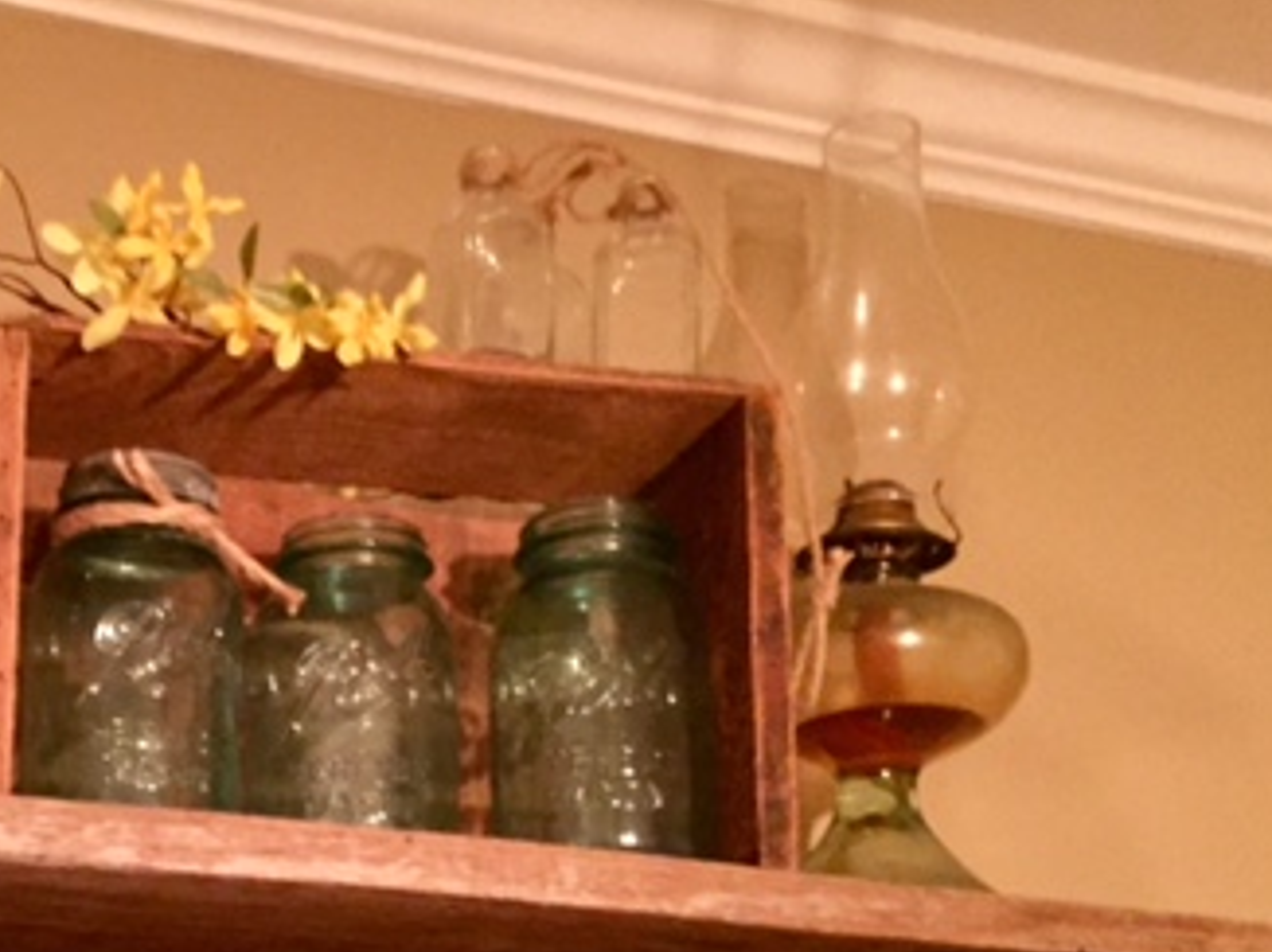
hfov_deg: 32.2
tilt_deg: +11.6
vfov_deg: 24.7
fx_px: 2093
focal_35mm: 57
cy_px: 909
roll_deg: -0.6
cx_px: 140
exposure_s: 1/15
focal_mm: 4.15
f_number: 2.2
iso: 640
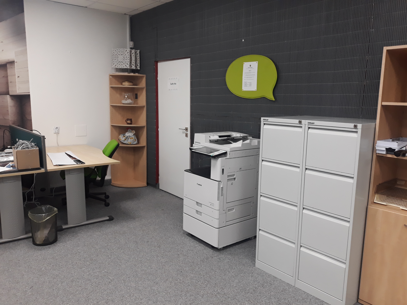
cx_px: 204
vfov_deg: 51.4
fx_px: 317
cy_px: 152
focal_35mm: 27
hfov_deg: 65.3
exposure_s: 1/50
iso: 125
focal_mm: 3.71
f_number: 1.7
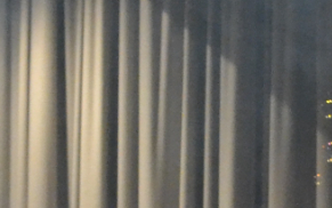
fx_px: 2534
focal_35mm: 280
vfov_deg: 4.5
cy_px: 609
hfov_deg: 7.4
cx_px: 400
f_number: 4.2
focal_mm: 26
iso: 2800
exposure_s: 1/500
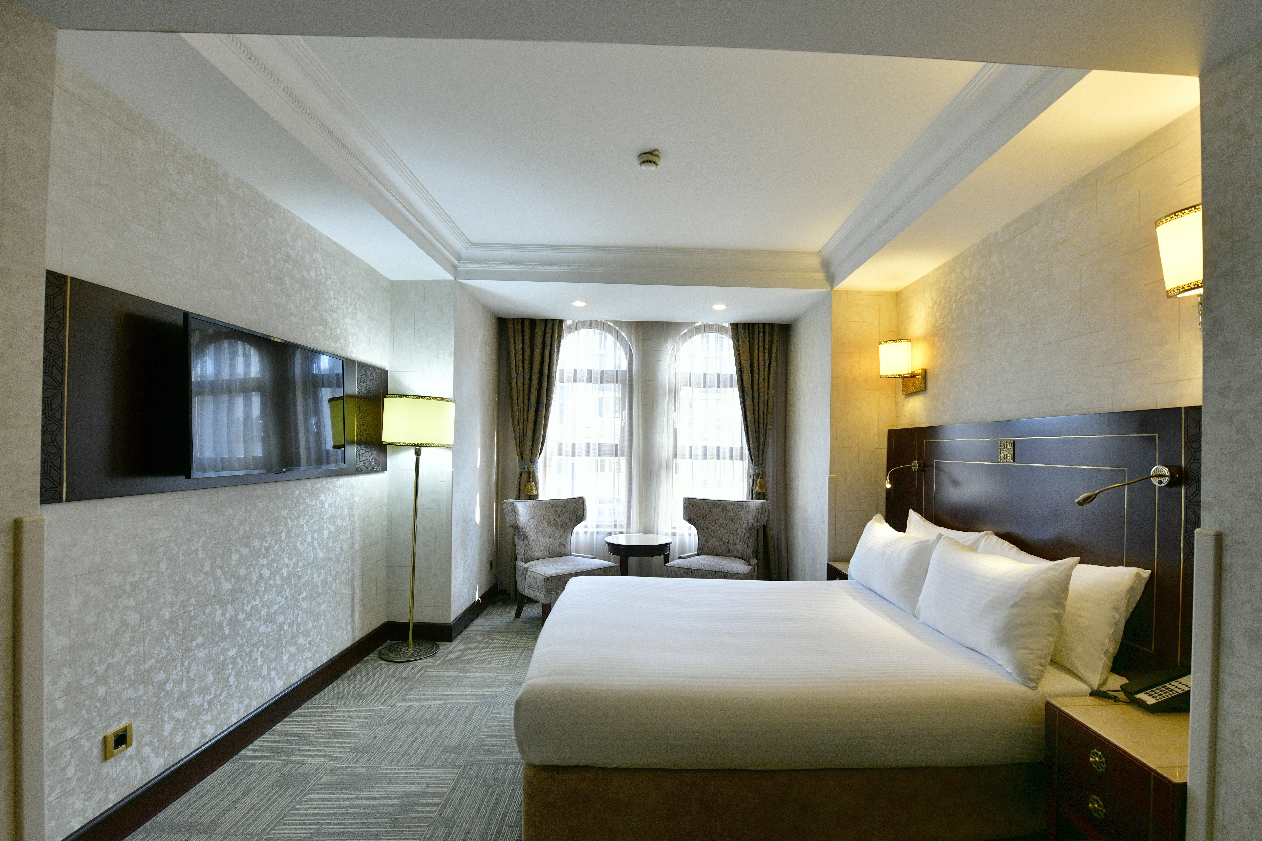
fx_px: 526
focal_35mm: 15
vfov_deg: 77.3
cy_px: 432
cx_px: 670
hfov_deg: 100.3
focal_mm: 14
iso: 1600
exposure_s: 1/80
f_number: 8
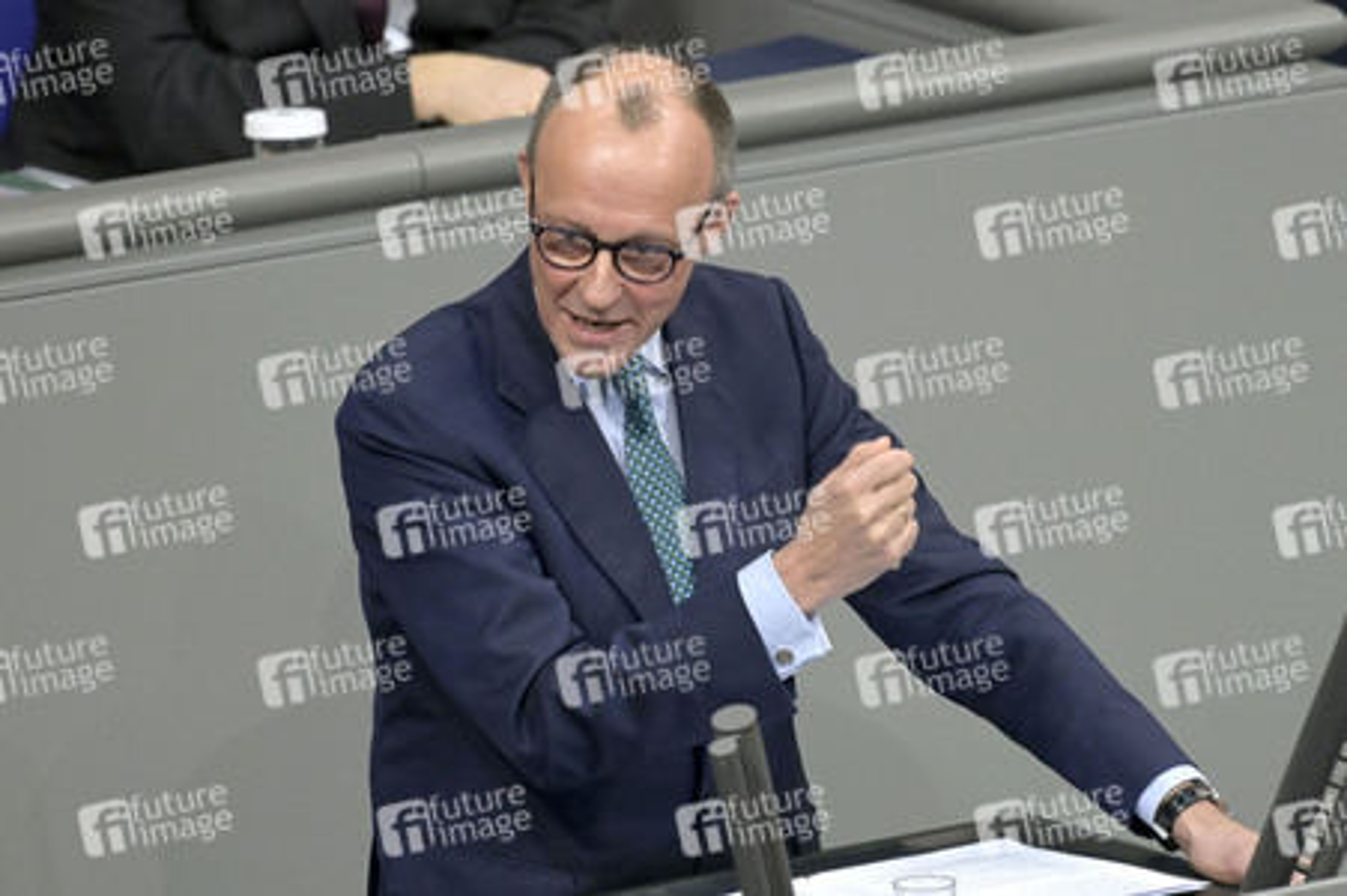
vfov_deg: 3.3
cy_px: 448
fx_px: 15329
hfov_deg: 5.0
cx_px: 674
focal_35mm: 410
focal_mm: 410
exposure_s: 1/320
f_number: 5.6
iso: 10000
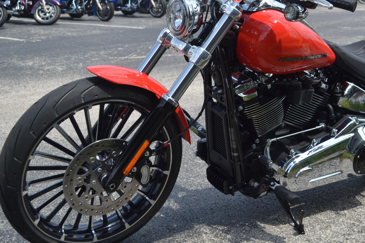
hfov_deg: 37.2
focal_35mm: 53
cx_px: 240
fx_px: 537
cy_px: 87
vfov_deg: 25.4
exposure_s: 1/640
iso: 100
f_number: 4
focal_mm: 24
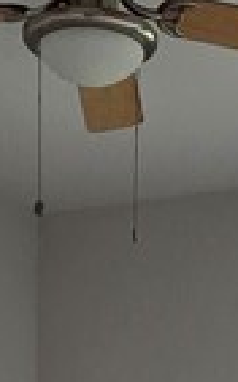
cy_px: 780
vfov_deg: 15.9
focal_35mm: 100
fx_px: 1039
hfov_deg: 13.0
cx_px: 192
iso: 160
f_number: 2.2
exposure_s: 1/120
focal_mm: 2.2
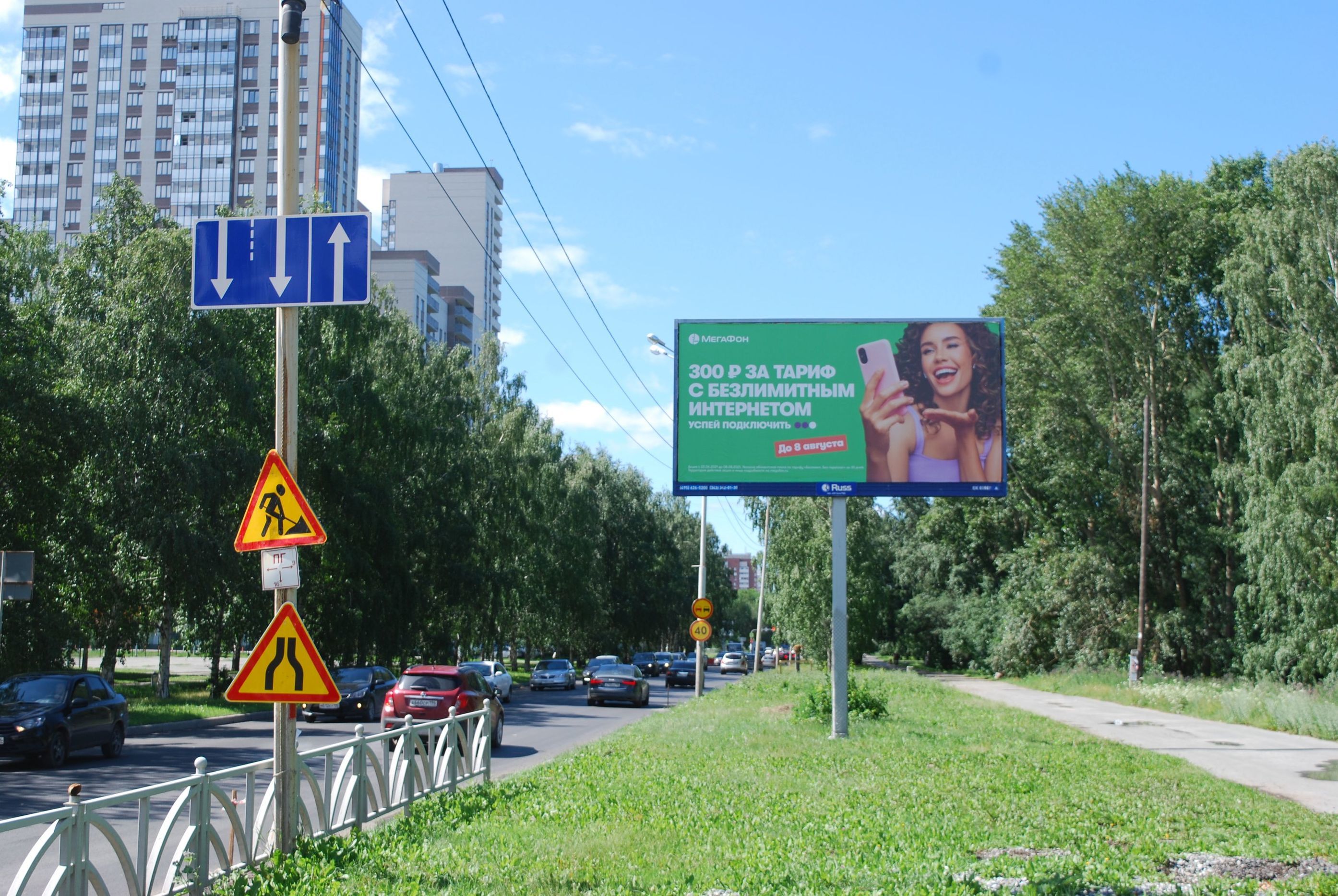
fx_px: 1731
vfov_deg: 29.0
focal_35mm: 46
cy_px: 448
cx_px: 669
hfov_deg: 42.3
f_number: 6.3
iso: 100
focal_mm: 31
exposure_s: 1/160
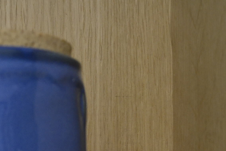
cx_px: 7
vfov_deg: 15.3
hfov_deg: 22.3
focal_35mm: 88
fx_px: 552
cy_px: 150
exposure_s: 1/60
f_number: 4.5
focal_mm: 29
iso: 2000
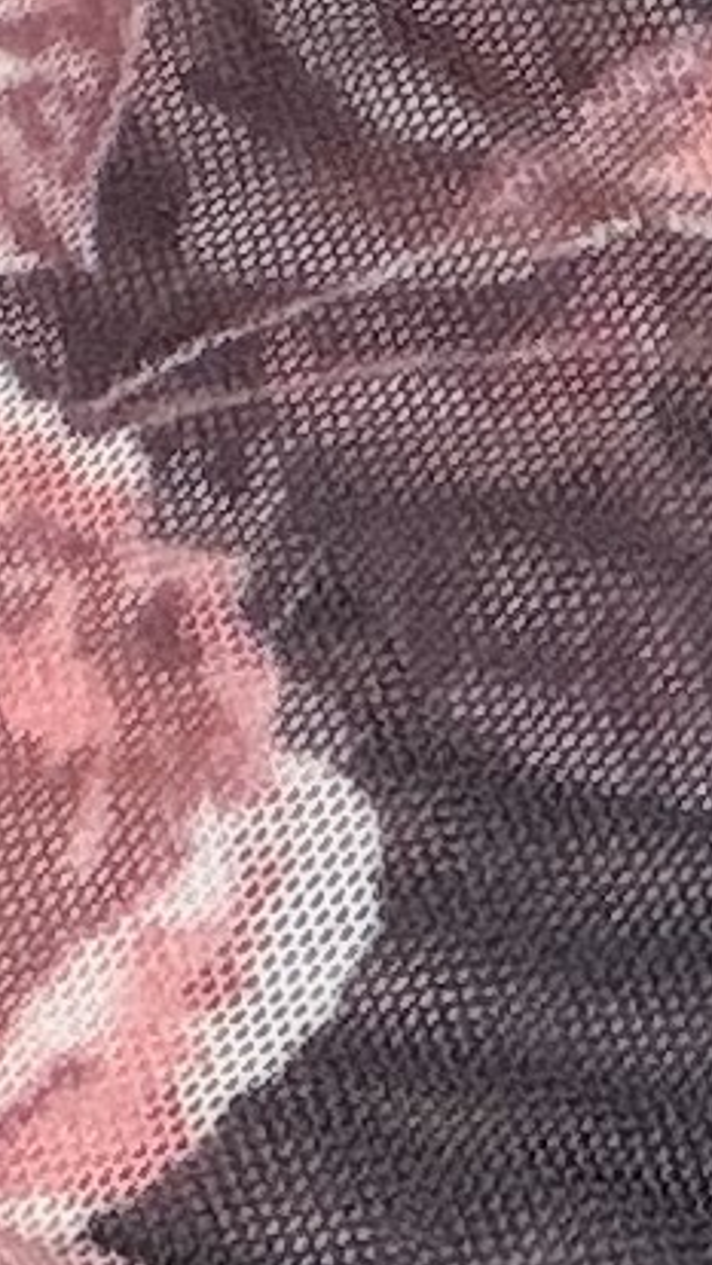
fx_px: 8186
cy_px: -2325
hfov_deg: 4.3
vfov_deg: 7.8
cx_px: 3508
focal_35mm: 244
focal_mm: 2.71
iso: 100
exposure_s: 1/60
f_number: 1.9
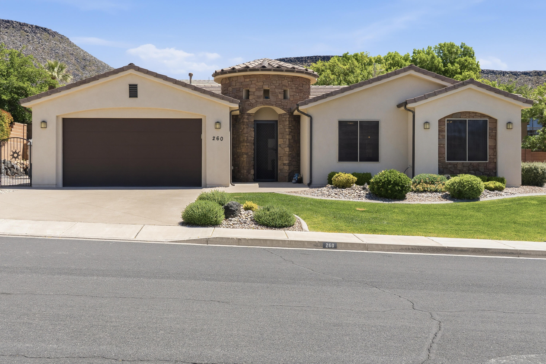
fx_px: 607
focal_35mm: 40
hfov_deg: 48.5
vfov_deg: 33.4
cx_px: 273
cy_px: 182
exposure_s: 1/2000
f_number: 6.3
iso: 800
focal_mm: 27
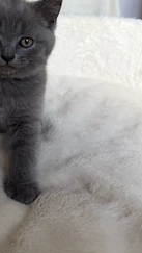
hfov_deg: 26.5
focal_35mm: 43
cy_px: 58
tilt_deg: -14.4
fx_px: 287
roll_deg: -2.3
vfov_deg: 45.4
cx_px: 6
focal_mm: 6.76
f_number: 1.78
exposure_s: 1/121
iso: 80
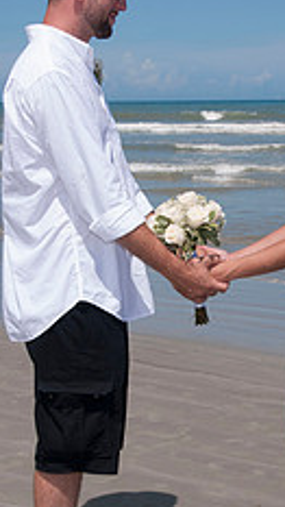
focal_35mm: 91
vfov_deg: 23.4
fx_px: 1223
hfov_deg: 13.2
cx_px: 221
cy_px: 268
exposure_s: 1/250
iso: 100
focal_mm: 30
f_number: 11
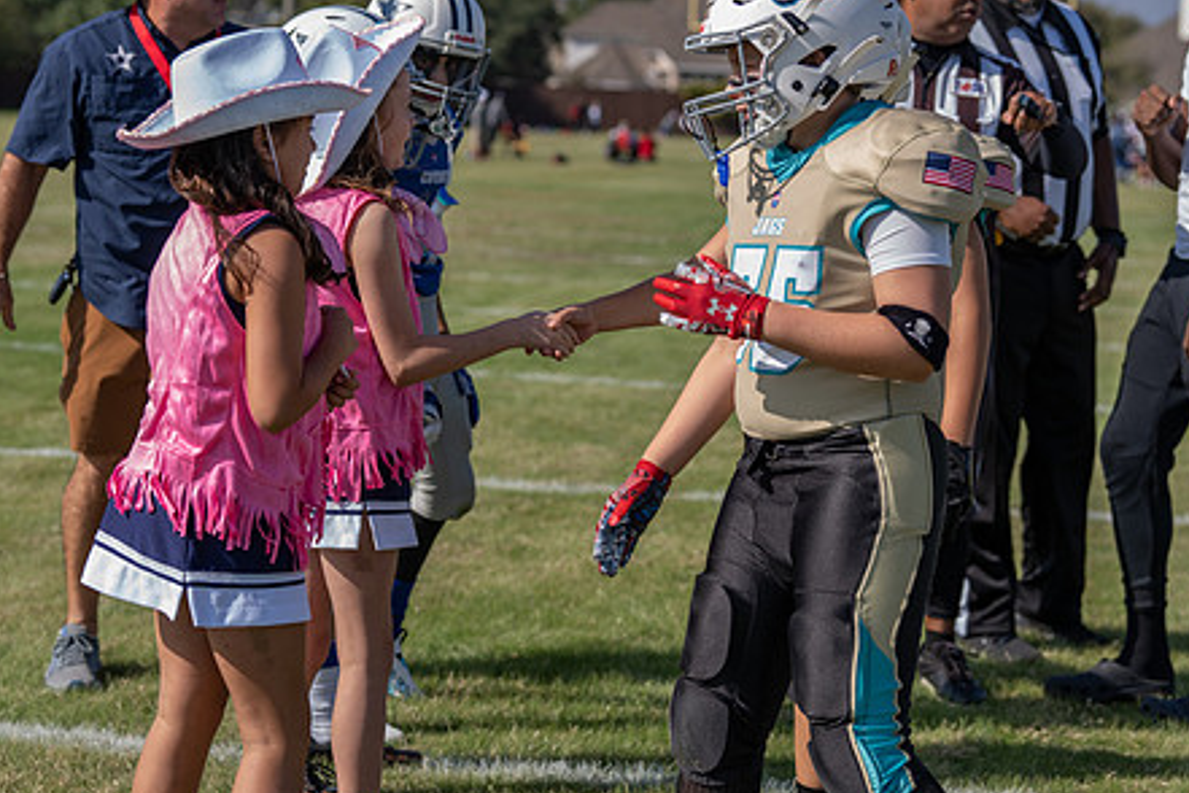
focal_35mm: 92
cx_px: 518
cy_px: 339
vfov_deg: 14.9
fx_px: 3038
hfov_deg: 22.1
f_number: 3.5
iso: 80
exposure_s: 1/1000
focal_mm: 70
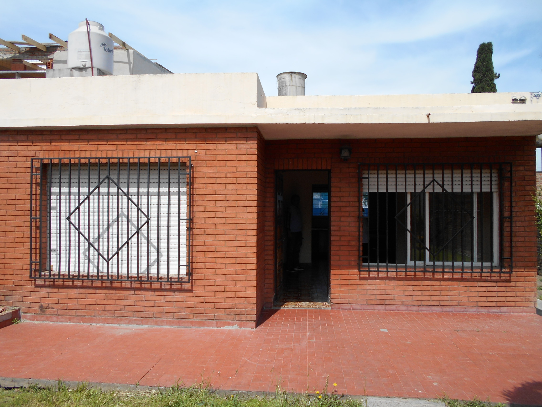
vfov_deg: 53.1
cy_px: 204
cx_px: 271
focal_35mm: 26
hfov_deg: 67.3
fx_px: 407
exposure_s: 1/800
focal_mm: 4.6
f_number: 3.2
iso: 80
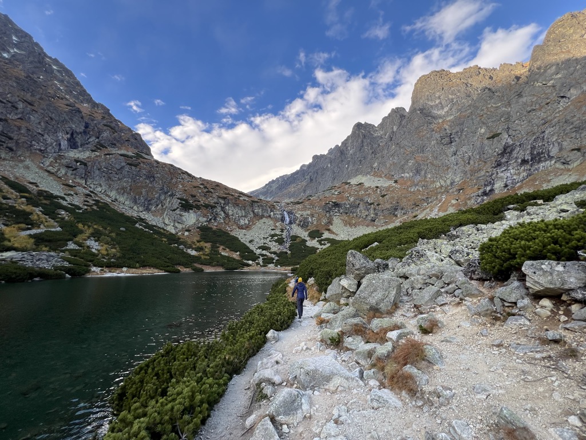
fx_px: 220
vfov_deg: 89.9
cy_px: 220
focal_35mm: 13
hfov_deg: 106.2
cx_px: 293
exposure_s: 1/263
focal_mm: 1.57
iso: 32
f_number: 1.8
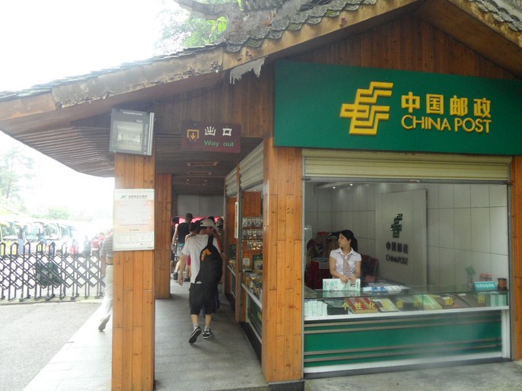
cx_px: 298
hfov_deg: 63.2
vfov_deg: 49.7
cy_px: 189
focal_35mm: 28
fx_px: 422
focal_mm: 3.9
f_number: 3.2
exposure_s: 1/60
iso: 100
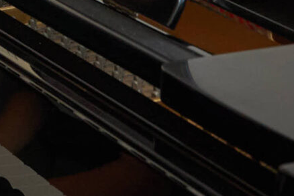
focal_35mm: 146
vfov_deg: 8.4
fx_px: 1193
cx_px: -352
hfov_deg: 12.0
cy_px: -314
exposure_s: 1/80
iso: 640
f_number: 6.3
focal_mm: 25
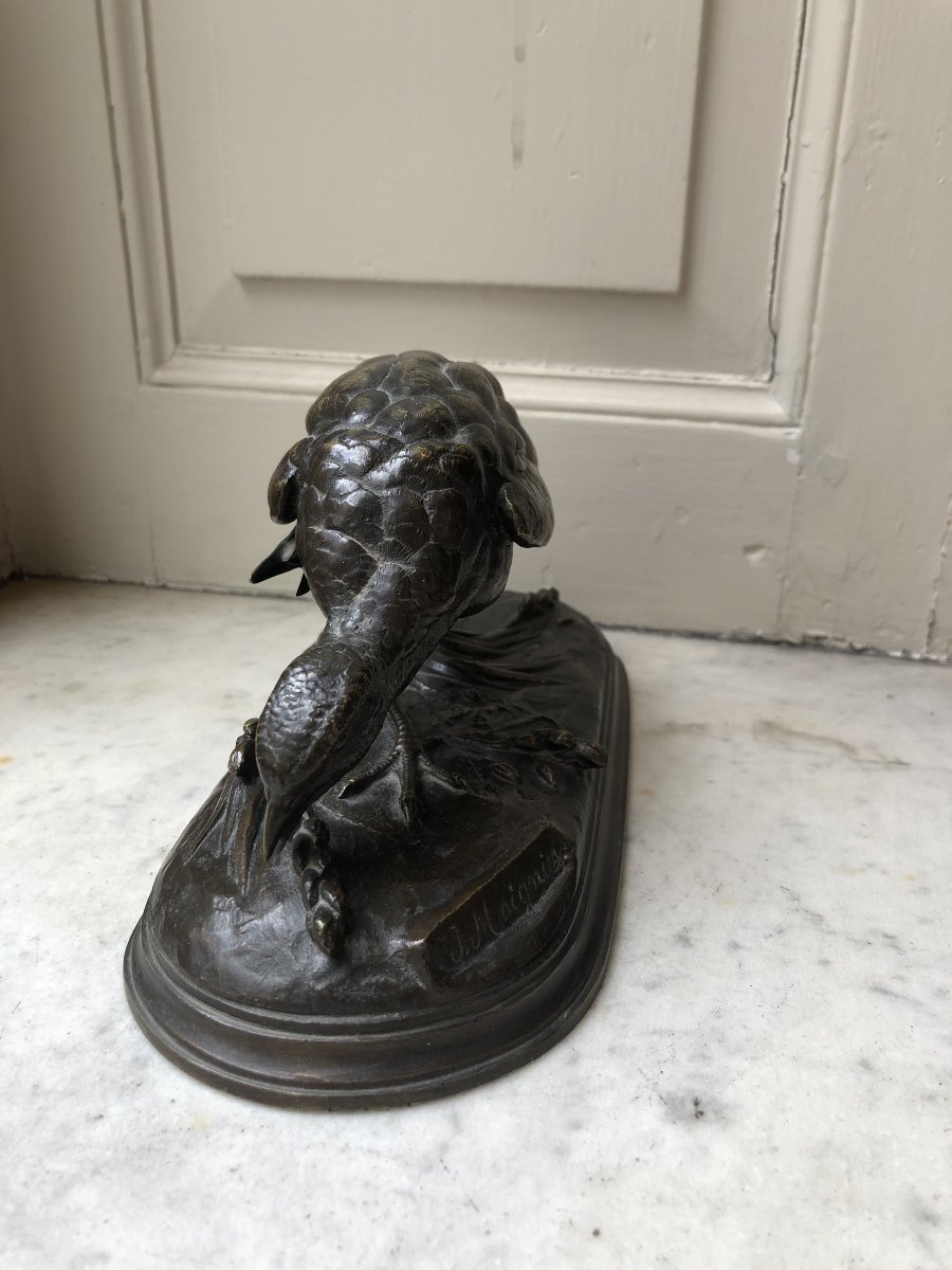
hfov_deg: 49.7
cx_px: 476
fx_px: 1027
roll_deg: -2.3
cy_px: 635
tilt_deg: -21.4
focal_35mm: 28
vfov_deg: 63.4
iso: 32
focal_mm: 4
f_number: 1.8
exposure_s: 1/100
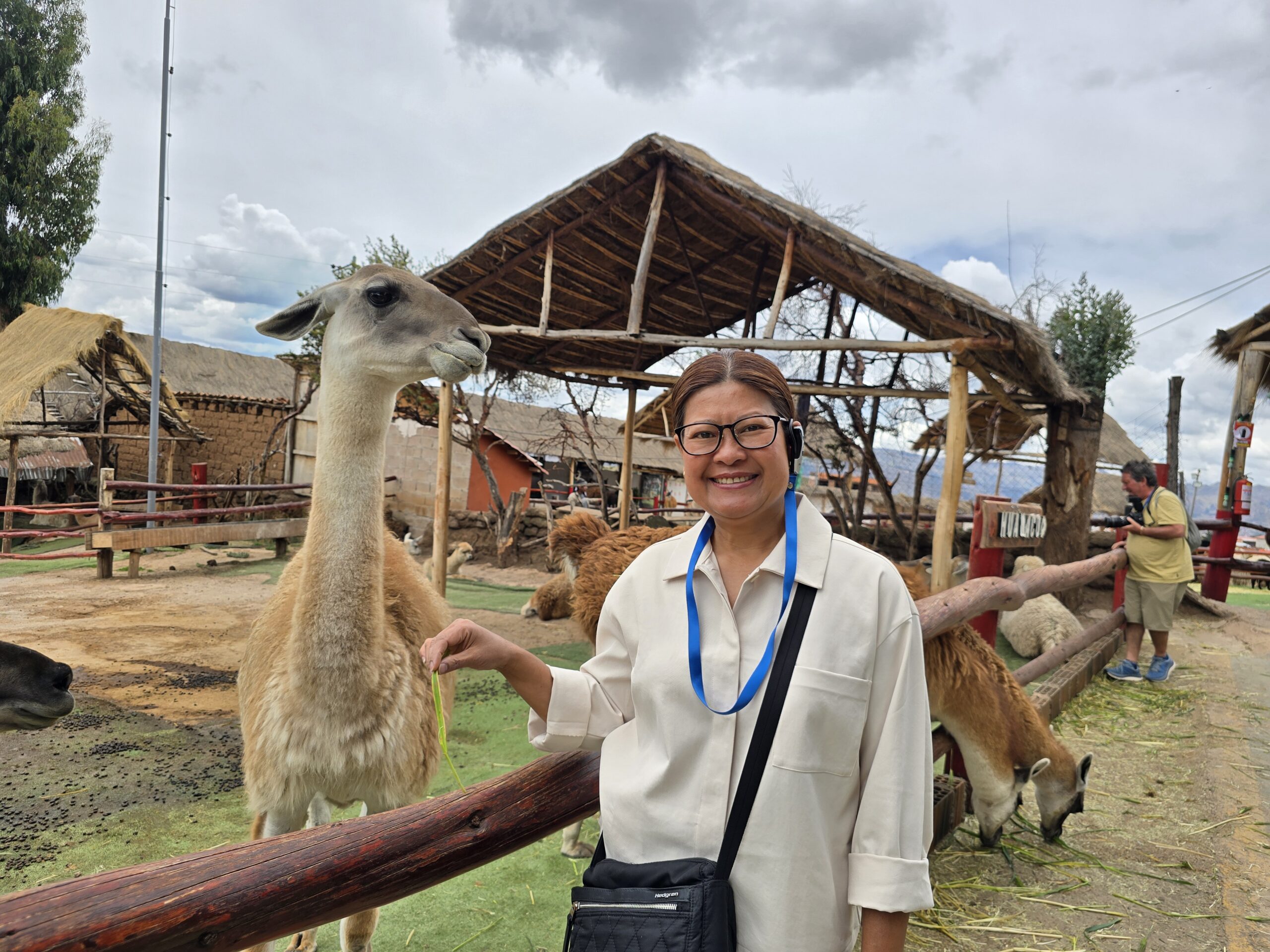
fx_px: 844
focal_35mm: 23
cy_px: 476
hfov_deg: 73.9
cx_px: 635
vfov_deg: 58.9
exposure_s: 1/857
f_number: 1.7
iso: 12
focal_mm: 6.3
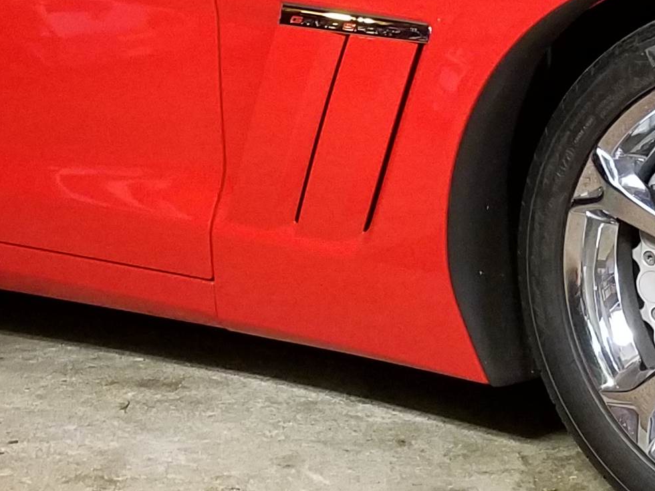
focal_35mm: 107
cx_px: 501
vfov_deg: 13.6
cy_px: -32
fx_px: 2025
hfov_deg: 18.2
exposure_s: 1/17
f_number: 1.7
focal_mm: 4.2
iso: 250
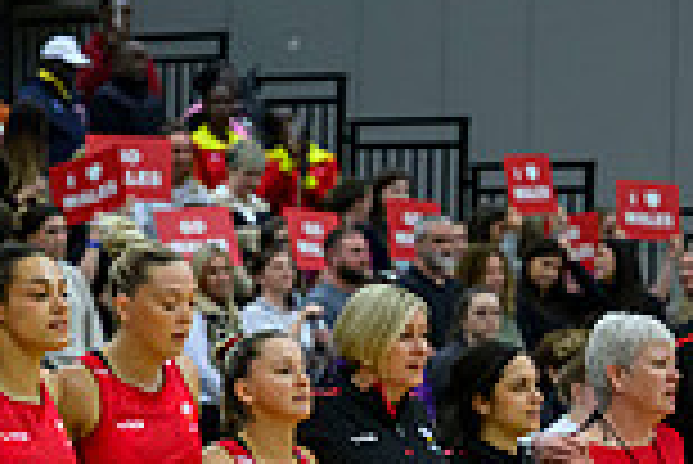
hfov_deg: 6.8
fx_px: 5742
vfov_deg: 4.6
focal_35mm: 298
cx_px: -490
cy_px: 588
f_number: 3.5
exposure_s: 1/1000
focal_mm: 79
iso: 4000
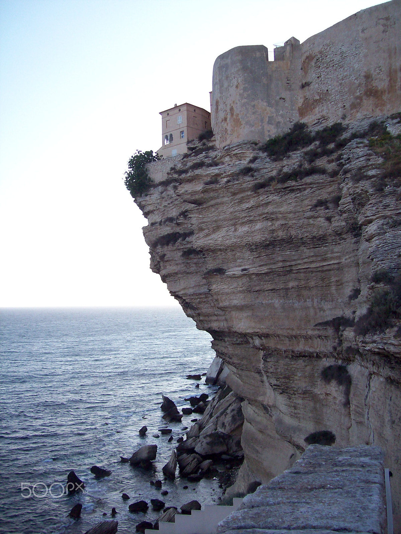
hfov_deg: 39.6
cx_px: 200
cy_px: 267
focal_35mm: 36
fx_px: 556
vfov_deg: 51.4
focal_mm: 6
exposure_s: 1/575
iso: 80
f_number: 2.7
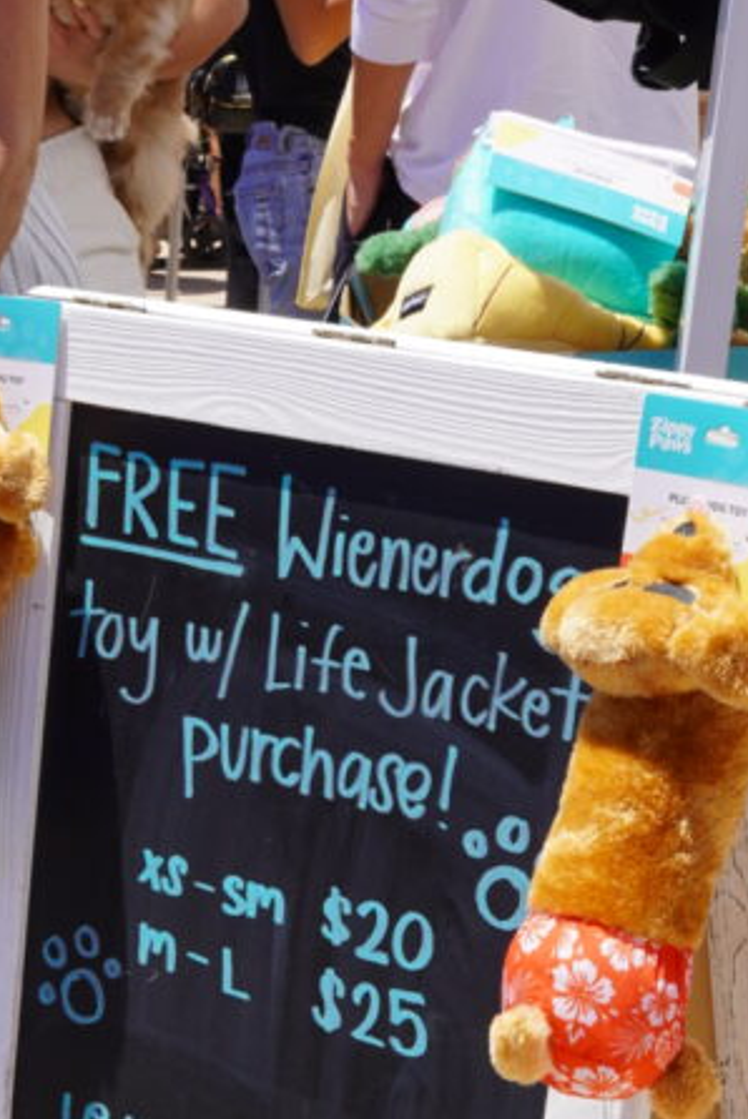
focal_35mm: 79
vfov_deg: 25.4
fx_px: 2452
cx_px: 326
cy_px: 858
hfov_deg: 17.3
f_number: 10
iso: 100
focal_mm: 22.9
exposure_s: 1/160
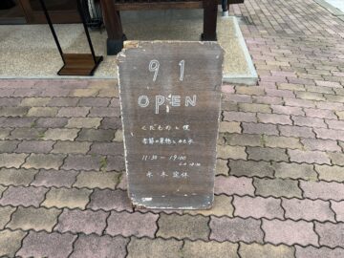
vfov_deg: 56.8
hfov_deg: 71.6
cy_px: 129
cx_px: 172
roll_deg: +3.5
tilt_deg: -44.2
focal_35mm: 24
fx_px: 239
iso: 80
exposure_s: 1/627
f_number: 1.78
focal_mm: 6.76
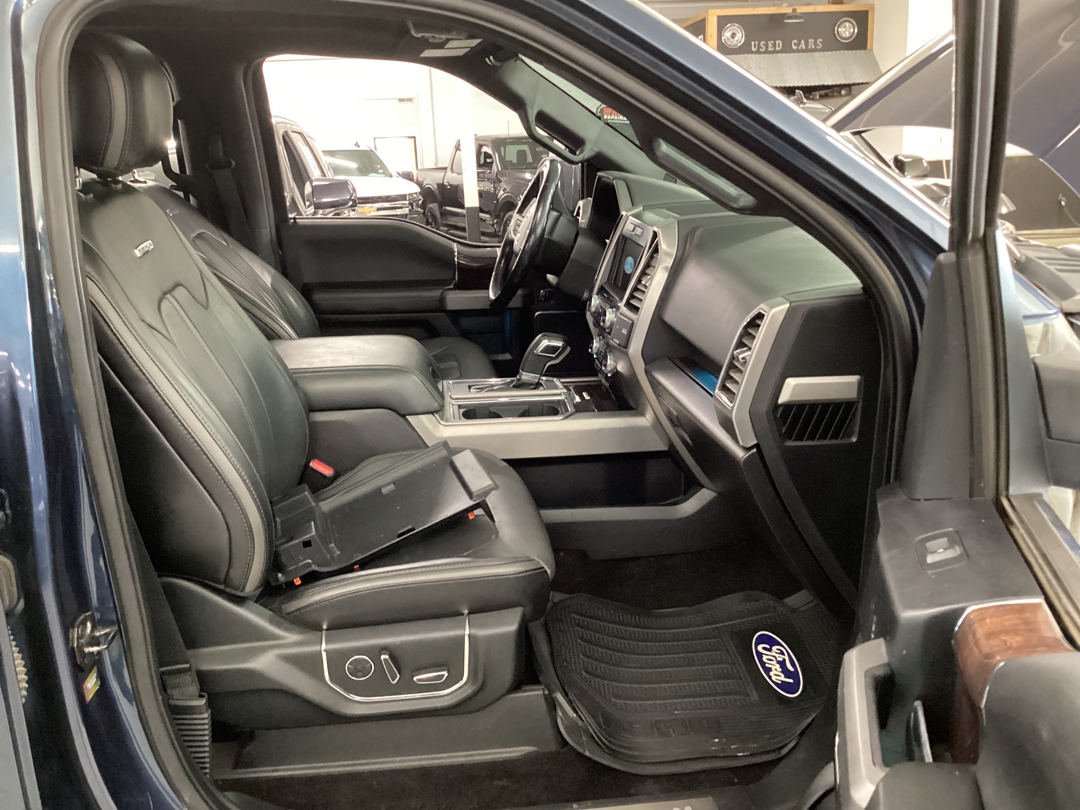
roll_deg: +3.0
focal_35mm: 31
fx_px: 967
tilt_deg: -16.6
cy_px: 405
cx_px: 540
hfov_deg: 58.4
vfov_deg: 45.4
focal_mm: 3.3
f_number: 2.4
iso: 640
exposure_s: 1/25
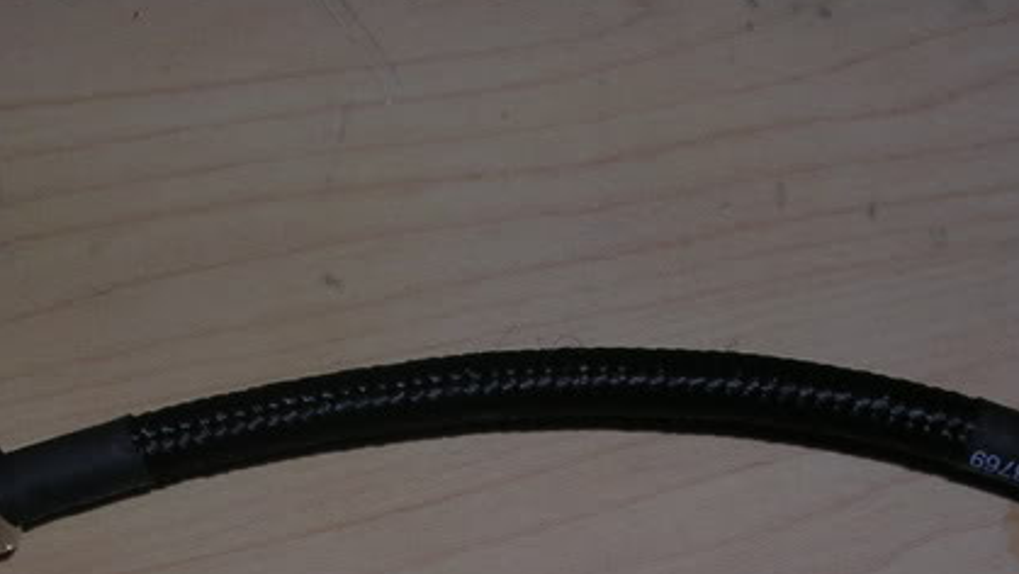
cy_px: 484
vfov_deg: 15.2
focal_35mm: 79
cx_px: 384
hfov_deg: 26.8
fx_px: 2135
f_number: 2.8
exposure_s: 1/60.1
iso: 50
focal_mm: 5.8
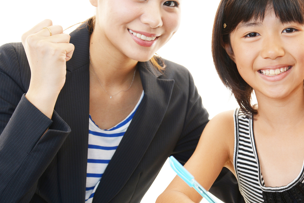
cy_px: 95
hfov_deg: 22.7
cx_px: 224
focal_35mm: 89
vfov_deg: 15.4
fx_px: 752
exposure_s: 1/50
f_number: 5
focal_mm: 50
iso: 100
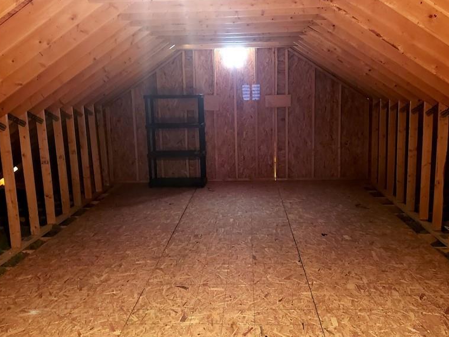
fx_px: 454
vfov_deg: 40.7
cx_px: 227
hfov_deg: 52.6
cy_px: 174
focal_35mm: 35
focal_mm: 4.3
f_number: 1.5
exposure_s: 1/10
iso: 400
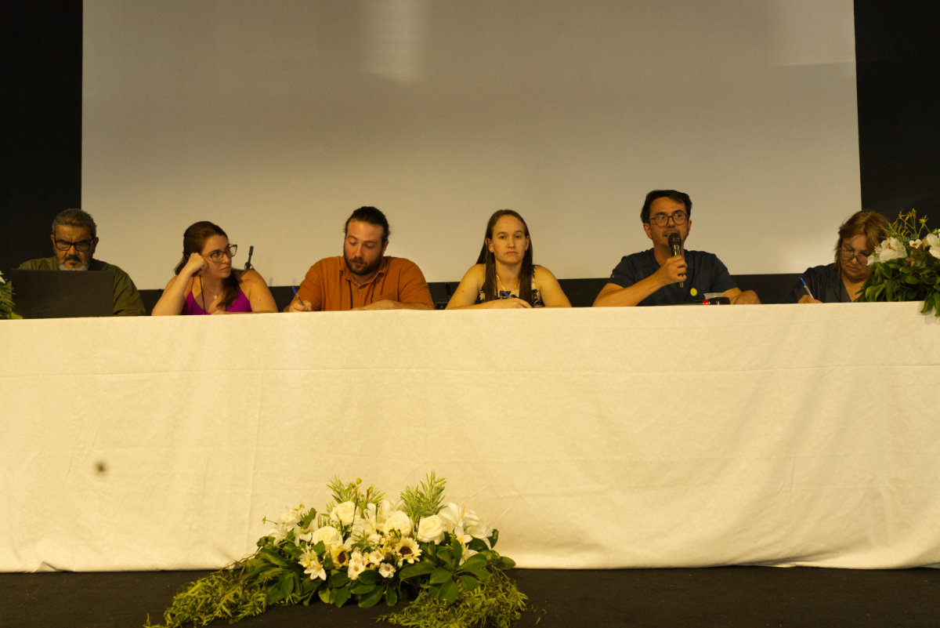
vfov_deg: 37.9
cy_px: 314
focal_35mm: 35
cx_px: 470
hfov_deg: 54.4
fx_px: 914
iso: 6400
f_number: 5.6
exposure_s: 1/80
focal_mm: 35
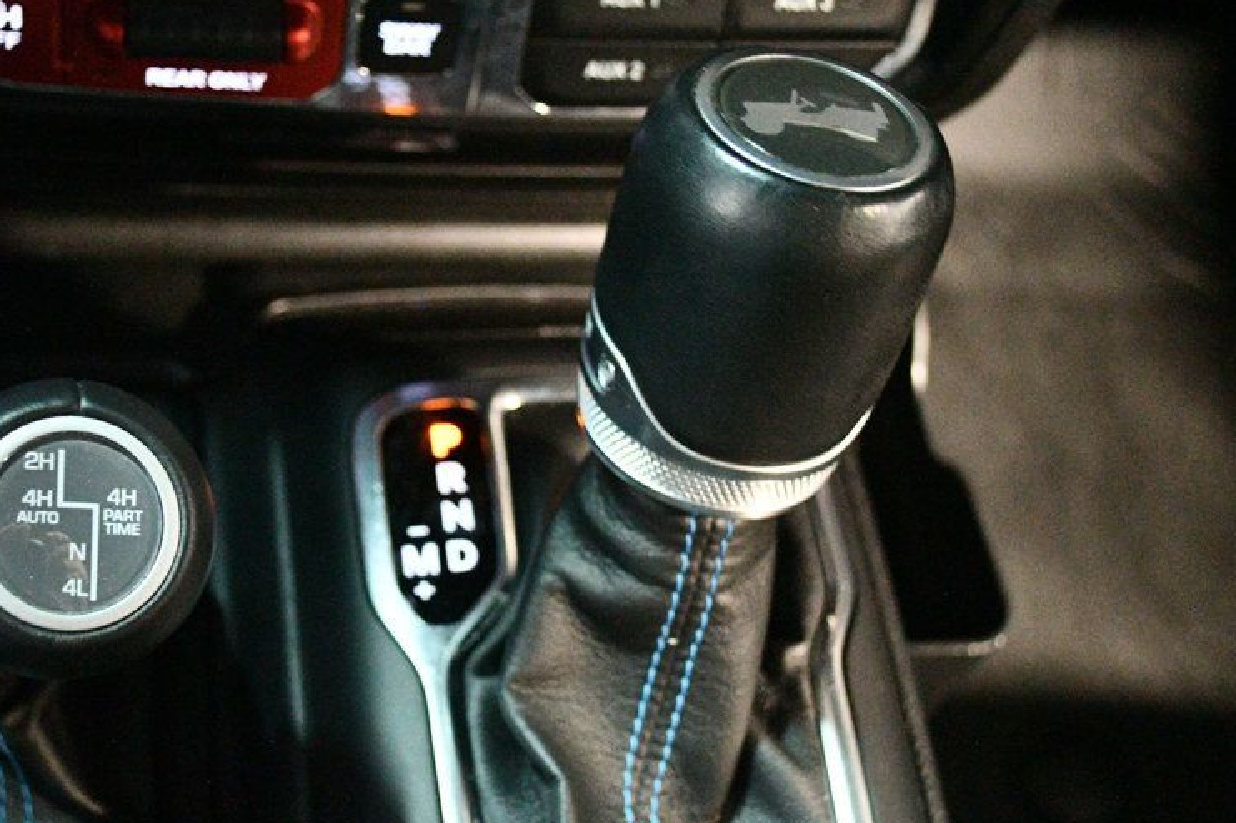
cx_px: 463
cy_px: 453
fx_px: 1990
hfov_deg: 34.3
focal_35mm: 58
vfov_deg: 23.3
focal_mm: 28
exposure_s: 1/13
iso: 12800
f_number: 4.5
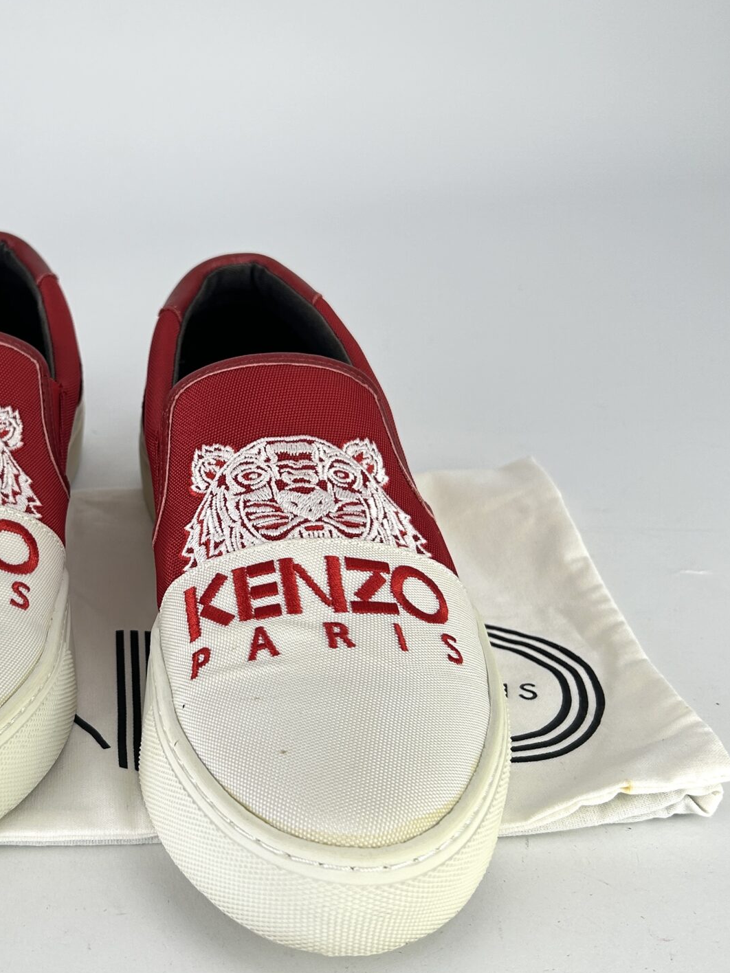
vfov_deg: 40.4
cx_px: 130
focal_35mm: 47
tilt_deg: -26.7
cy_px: 476
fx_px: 1322
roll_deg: +0.3
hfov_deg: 30.0
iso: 40
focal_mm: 5.7
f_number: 1.5
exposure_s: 1/169
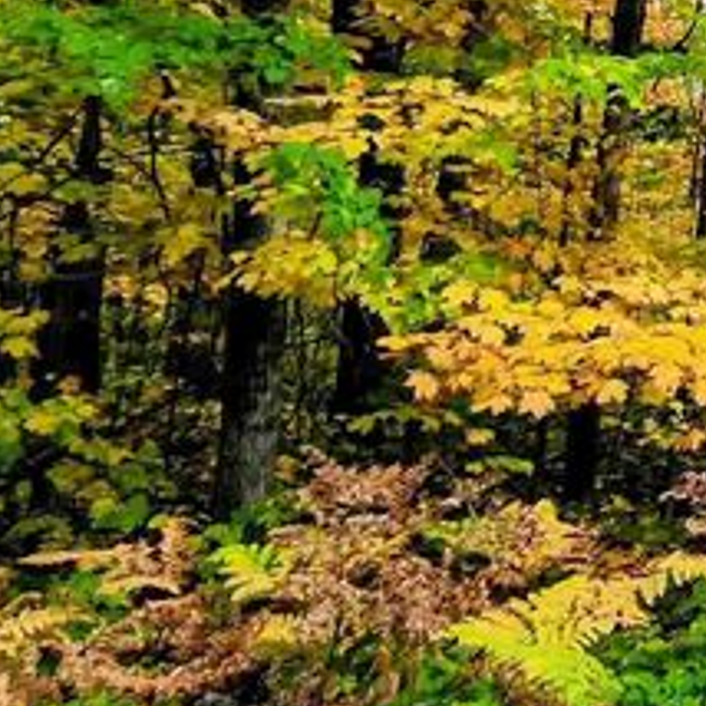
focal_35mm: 55
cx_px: 1339
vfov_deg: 29.8
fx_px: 1269
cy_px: 69
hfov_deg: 20.0
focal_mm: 2.2
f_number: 2.2
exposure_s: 1/224
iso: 50
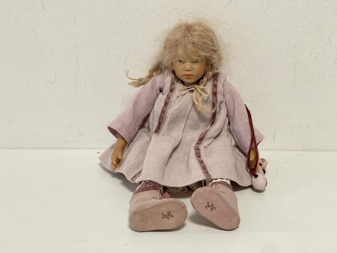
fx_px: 623
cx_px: 168
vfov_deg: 22.9
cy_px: 126
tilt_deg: -21.2
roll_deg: -0.8
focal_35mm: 64
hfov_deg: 30.3
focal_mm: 7.5
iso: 160
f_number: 2.2
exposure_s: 1/50
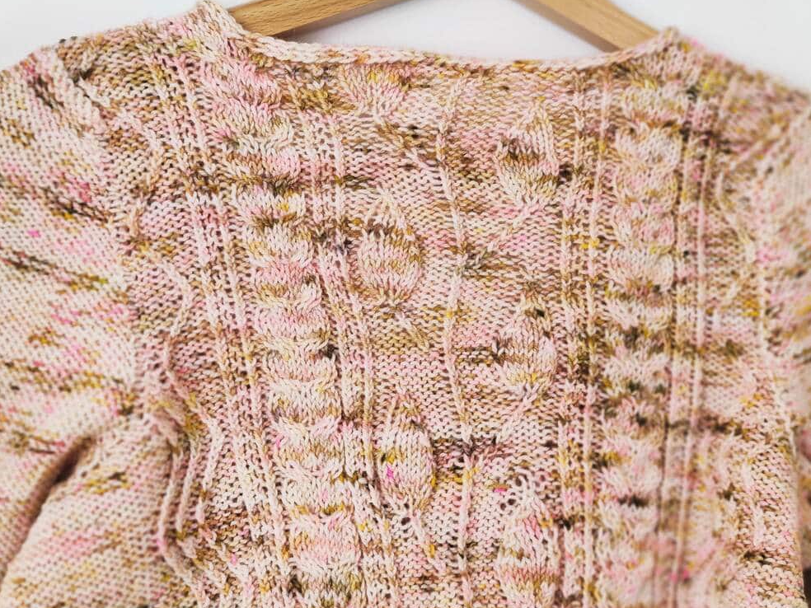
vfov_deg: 34.3
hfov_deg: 44.8
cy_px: 302
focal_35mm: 42
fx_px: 984
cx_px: 401
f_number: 2
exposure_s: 1/100
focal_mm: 8.16
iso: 138
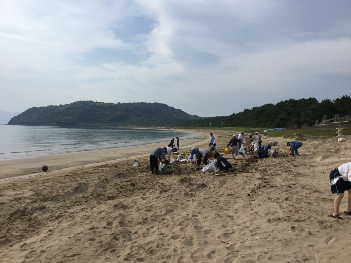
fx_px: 314
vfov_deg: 45.4
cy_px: 132
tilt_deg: -1.8
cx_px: 176
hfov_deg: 58.4
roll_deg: -1.7
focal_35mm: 31
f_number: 2.4
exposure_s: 1/2262
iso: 25
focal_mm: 3.3
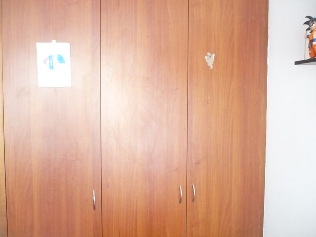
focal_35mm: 35
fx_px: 319
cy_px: 118
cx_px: 158
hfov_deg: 52.6
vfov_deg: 40.7
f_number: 2.8
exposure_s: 1/20
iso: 400
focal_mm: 5.8
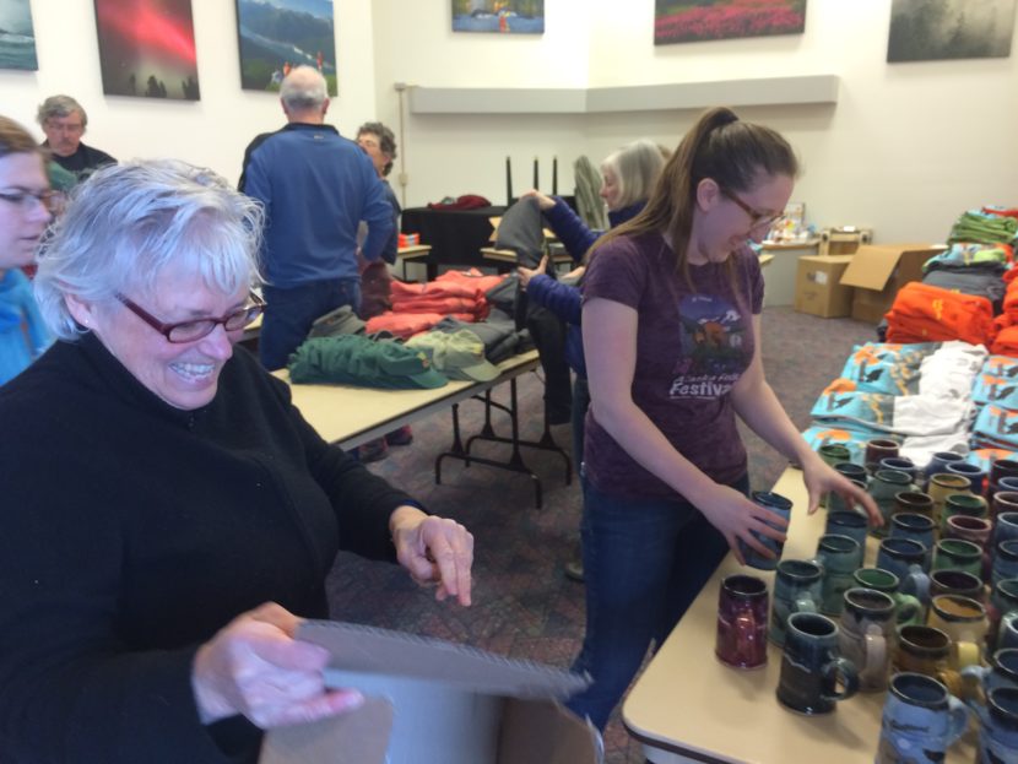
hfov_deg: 61.6
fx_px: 853
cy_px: 382
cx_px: 509
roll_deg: +0.1
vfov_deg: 48.3
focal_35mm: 29
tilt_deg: -18.9
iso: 80
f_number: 2.2
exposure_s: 1/30
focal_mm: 4.15
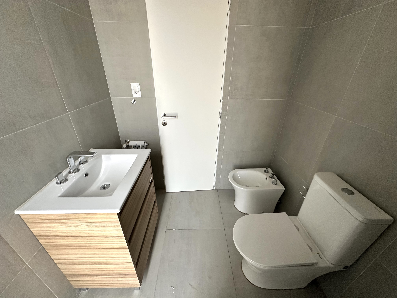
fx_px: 161
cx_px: 198
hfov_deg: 102.1
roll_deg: -0.3
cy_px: 149
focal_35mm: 14
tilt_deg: -26.6
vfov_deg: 85.7
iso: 320
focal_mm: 2.22
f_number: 2.2
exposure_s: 1/99
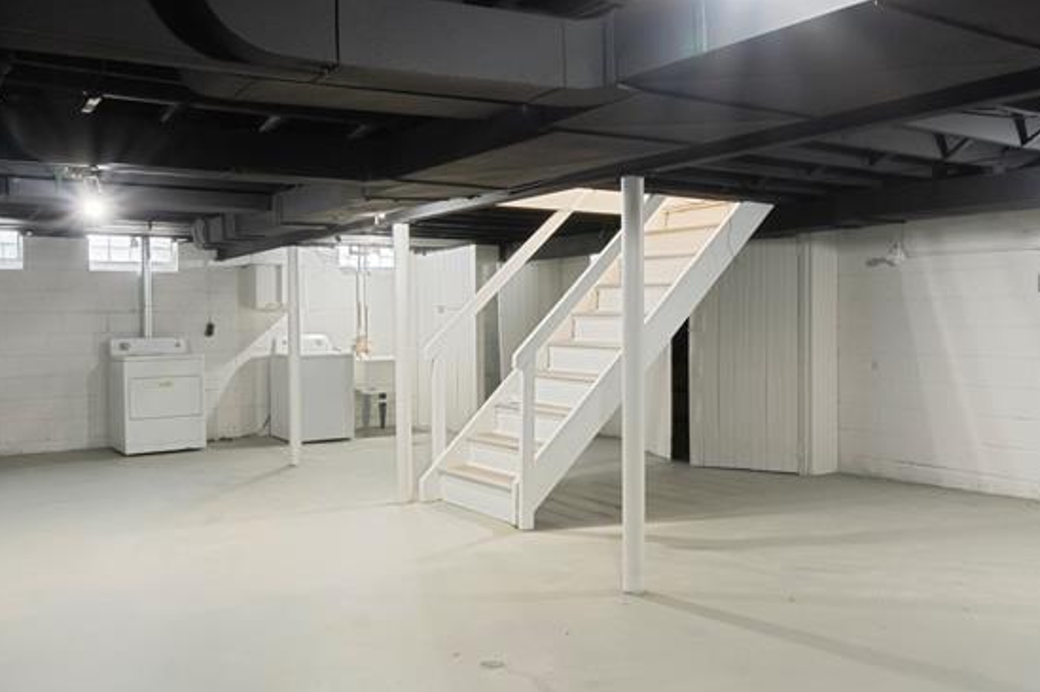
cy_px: 432
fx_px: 808
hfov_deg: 65.4
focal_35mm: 28
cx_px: 477
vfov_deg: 45.9
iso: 2000
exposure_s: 1/2
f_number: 11
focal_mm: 10
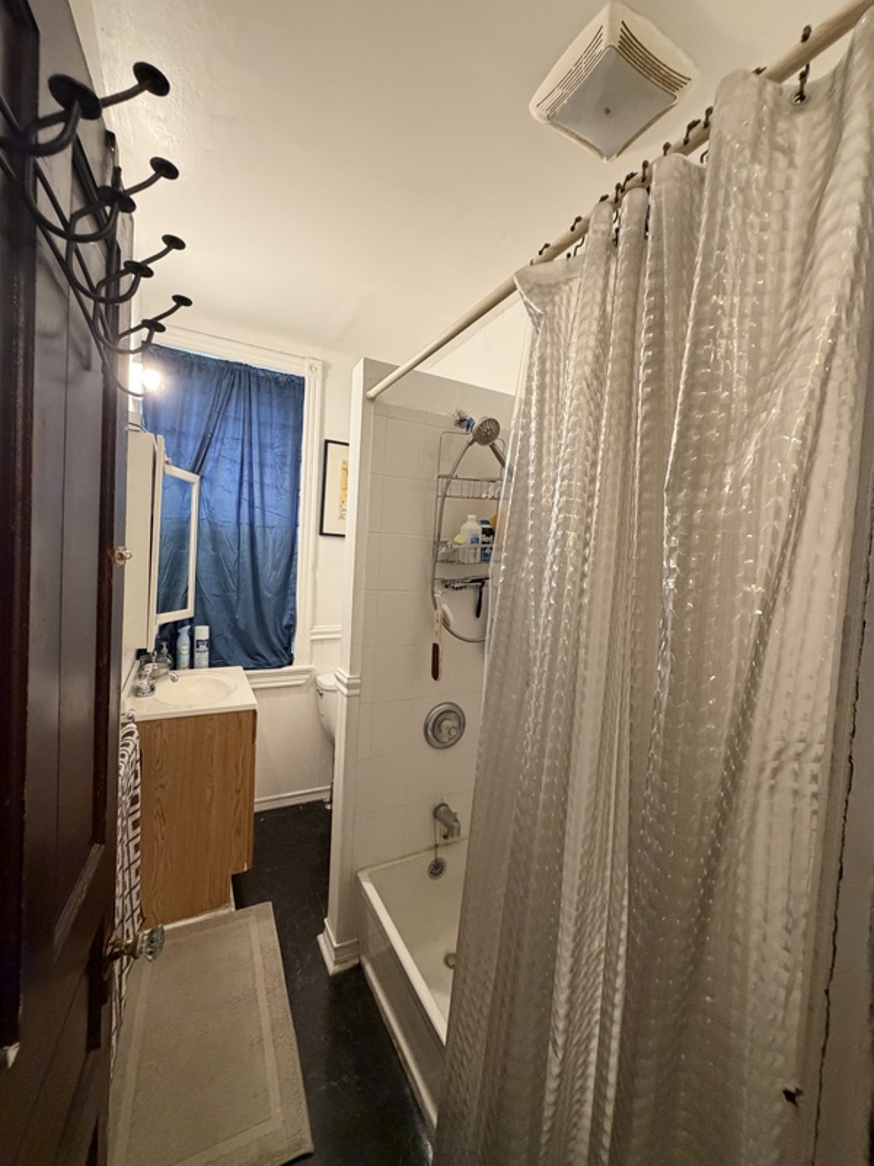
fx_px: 471
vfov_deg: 102.1
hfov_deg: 85.7
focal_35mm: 14
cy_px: 583
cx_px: 437
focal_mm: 2.22
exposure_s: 1/60
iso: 400
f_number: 2.2
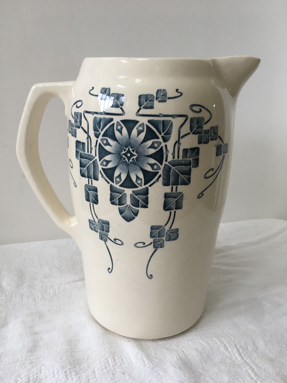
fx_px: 321
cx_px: 144
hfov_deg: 48.2
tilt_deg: -18.7
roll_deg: -2.8
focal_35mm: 29
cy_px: 192
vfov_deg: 61.7
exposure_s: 1/33
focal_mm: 4.15
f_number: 2.2
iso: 25
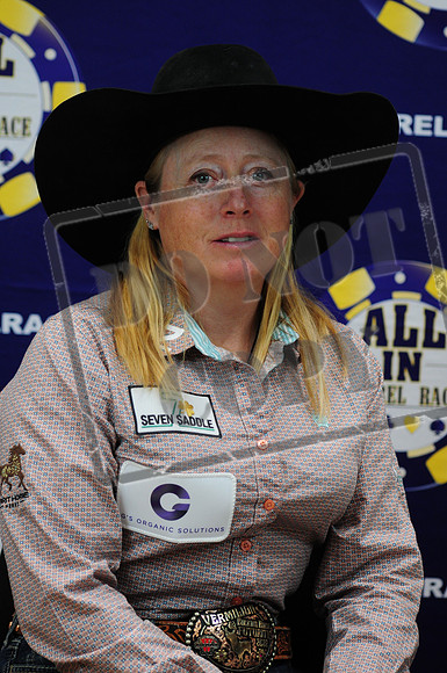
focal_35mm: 123
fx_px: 2298
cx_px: 224
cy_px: 336
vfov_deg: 16.7
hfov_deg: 11.1
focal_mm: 82
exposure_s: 1/125
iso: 640
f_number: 4
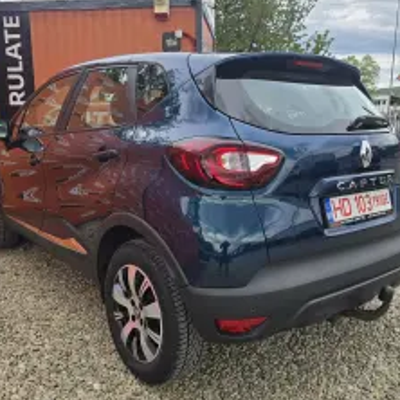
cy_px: 196
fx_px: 431
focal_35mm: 33
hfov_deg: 49.7
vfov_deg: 49.7
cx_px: 200
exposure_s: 1/209
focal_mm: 6.3
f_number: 1.7
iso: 12
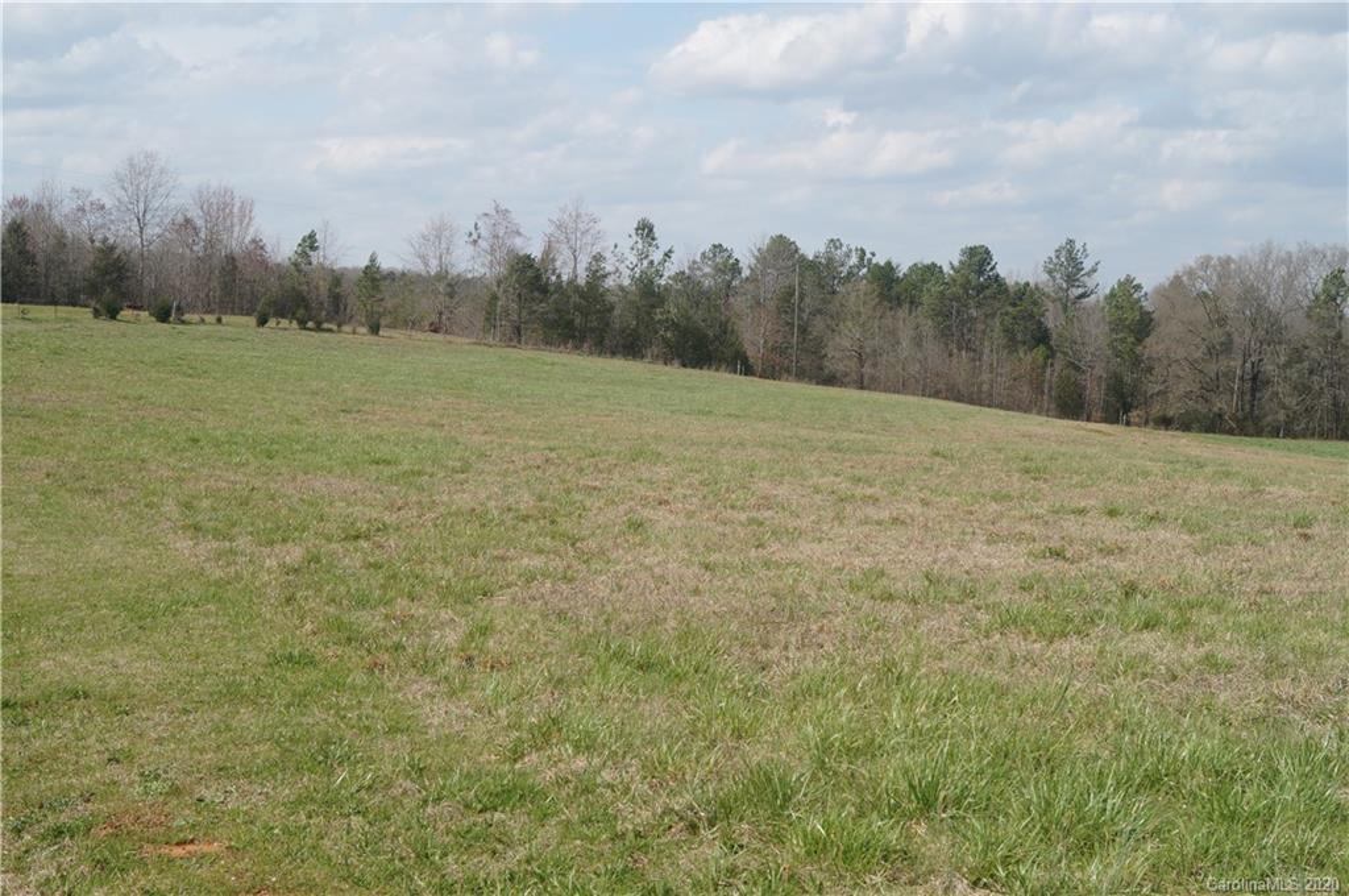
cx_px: 674
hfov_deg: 37.9
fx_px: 1965
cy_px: 448
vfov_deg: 25.7
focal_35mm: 52
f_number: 8
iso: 100
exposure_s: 1/100
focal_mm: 35
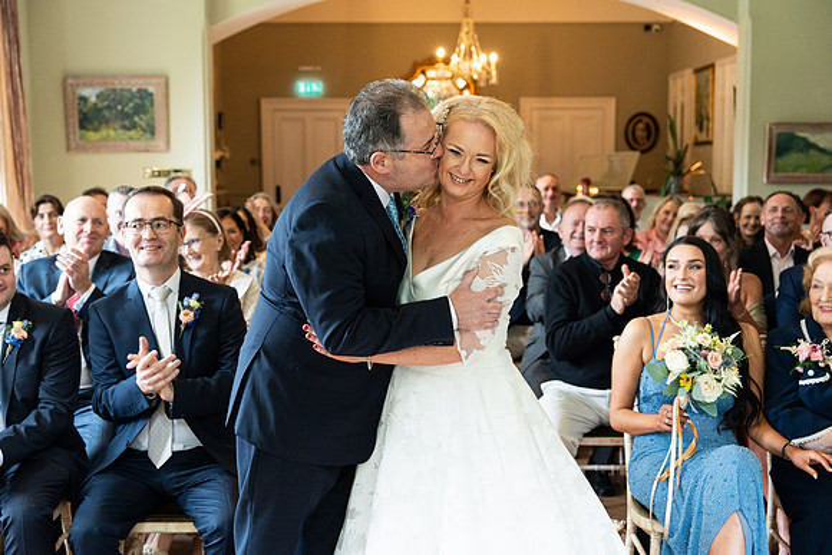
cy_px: 278
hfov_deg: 41.9
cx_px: 416
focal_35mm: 47
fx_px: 1086
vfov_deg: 28.7
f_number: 3.5
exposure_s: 1/200
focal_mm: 47
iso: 3200
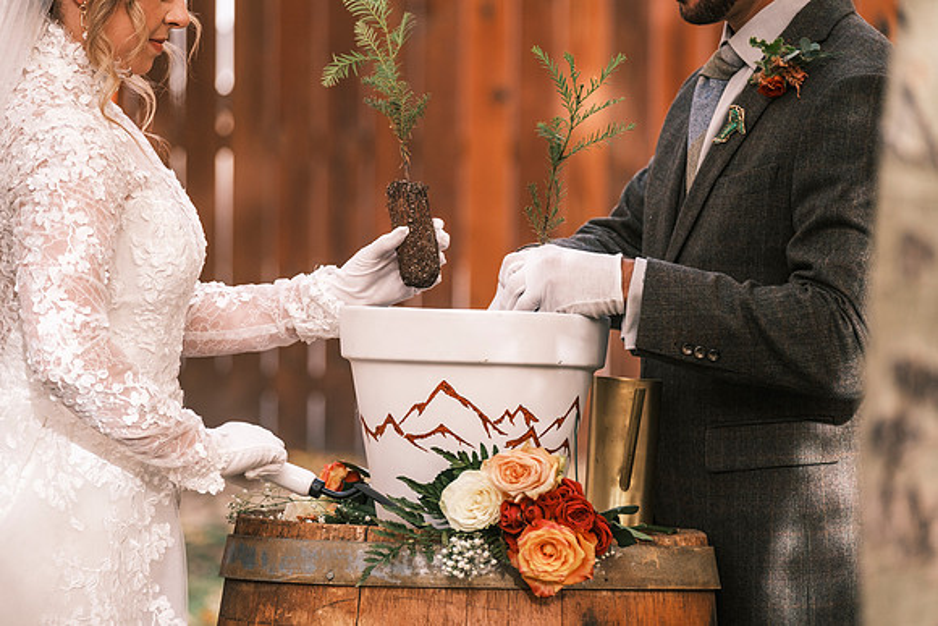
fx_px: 4508
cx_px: 469
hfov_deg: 11.9
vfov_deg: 7.9
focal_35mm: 173
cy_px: 313
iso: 400
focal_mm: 115
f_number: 3.2
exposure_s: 1/500
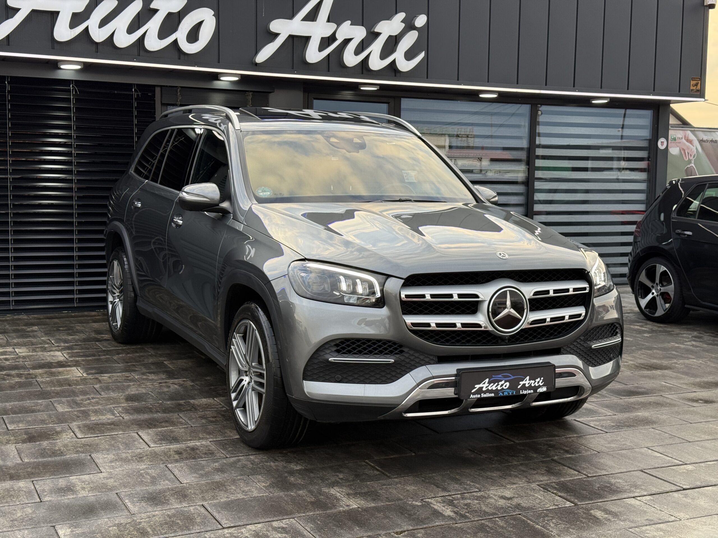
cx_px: 359
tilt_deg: -4.8
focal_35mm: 48
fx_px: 996
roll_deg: -1.0
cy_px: 269
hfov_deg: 39.7
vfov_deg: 30.3
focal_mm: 6.76
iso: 80
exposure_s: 1/386
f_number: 1.78
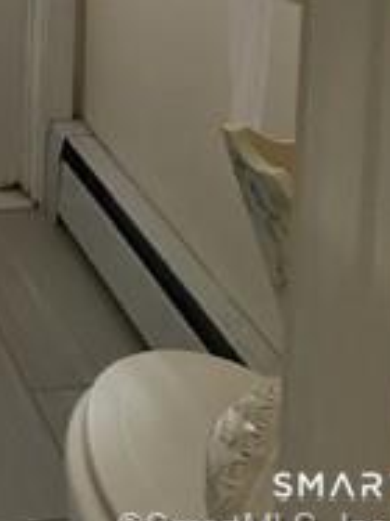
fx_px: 1338
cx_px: -150
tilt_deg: -3.3
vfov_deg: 18.5
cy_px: -337
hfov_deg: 15.6
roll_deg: -2.9
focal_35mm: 89
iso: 320
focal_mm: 5.7
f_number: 1.5
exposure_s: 1/60
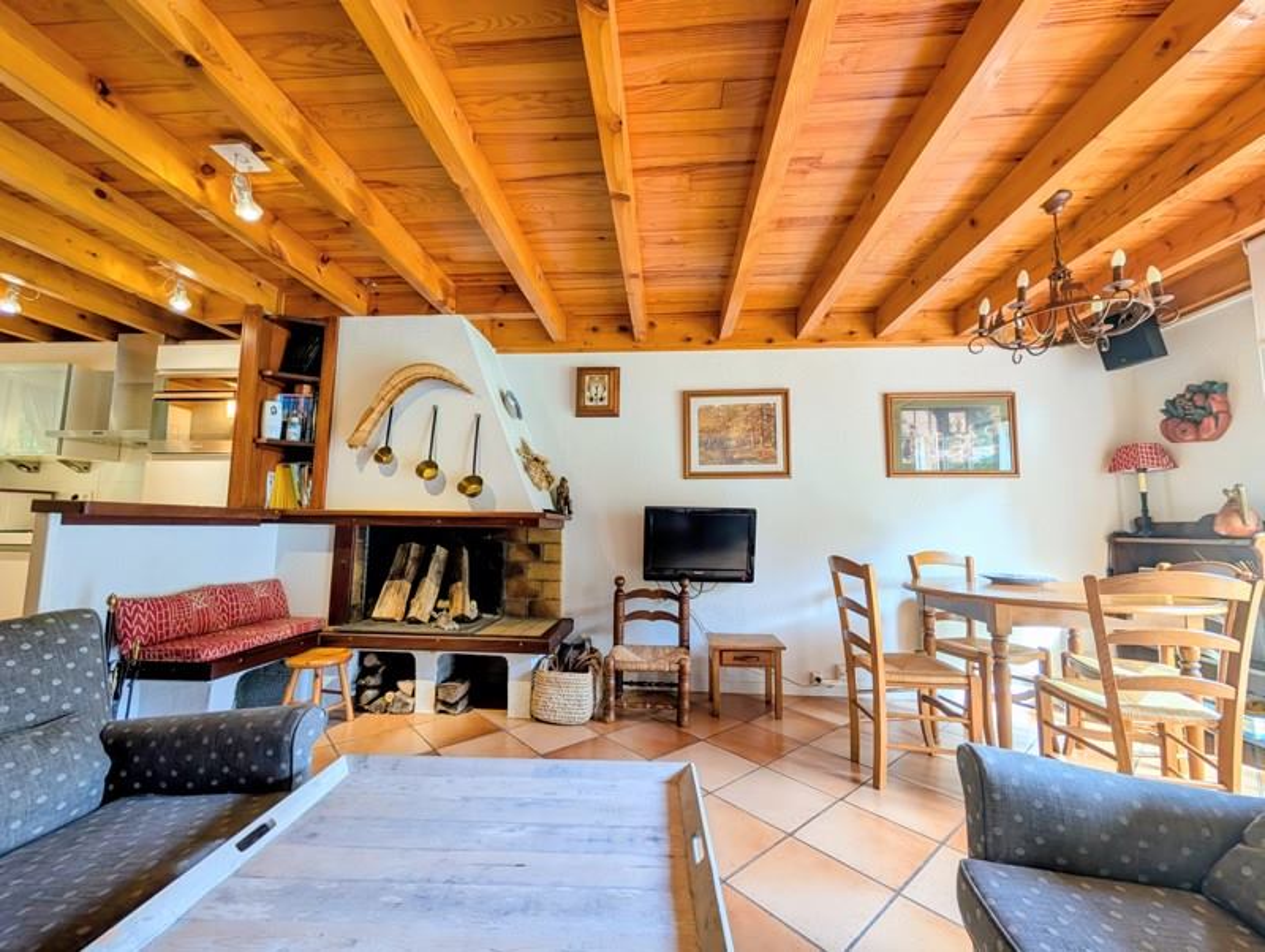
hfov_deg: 110.5
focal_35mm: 12
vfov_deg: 94.6
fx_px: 439
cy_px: 476
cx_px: 632
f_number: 1.7
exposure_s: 1/47.2
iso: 43
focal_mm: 2.02
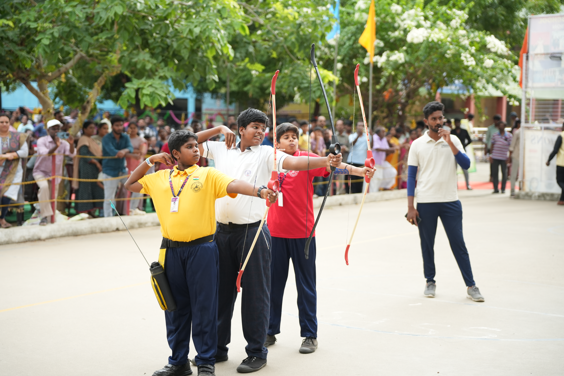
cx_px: 282
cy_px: 188
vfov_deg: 19.2
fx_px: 1111
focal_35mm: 71
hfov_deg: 28.5
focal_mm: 70.9
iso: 500
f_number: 2.8
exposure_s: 1/1250
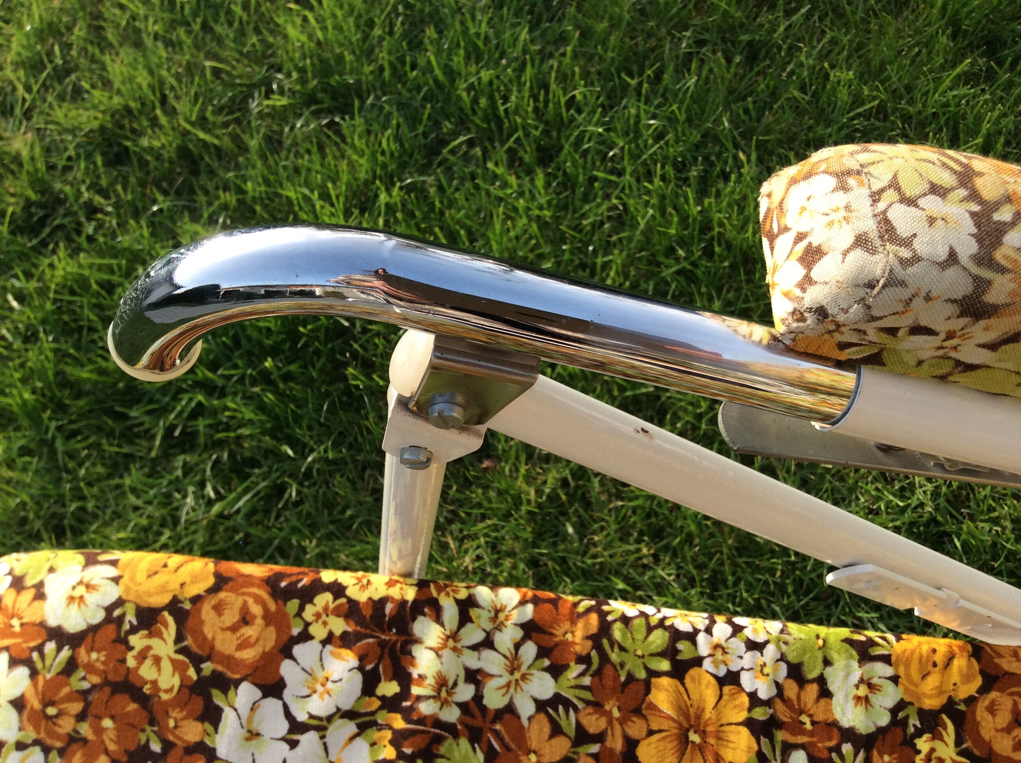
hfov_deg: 56.9
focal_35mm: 32
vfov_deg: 44.1
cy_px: 382
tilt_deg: -58.6
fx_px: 942
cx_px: 510
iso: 32
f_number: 2.4
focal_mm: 3.3
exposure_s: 1/450
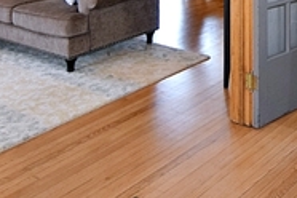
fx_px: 468
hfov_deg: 30.5
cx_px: 345
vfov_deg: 19.9
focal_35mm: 57
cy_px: -116
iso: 800
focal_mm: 11
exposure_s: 1/100
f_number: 5
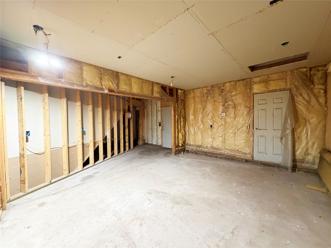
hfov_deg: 102.1
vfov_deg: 85.7
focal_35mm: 14
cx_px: 166
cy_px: 124
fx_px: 134
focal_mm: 2.22
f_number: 2.2
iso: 400
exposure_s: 1/60
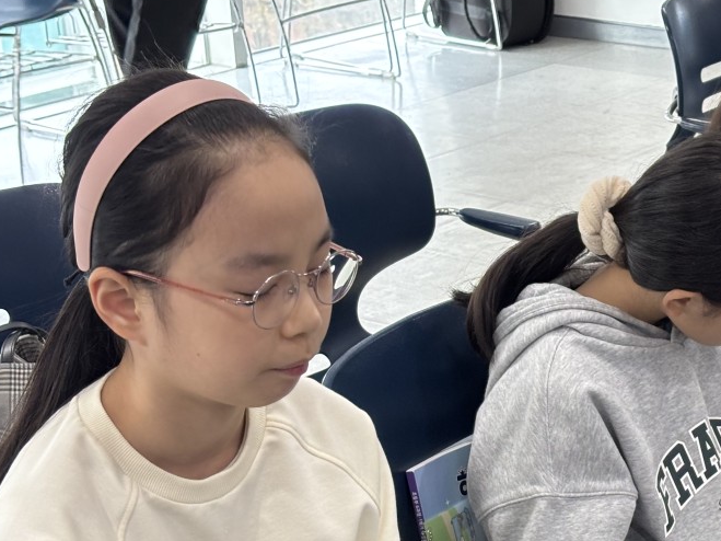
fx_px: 2103
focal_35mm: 101
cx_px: 667
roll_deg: +0.3
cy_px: 457
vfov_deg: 14.5
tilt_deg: -20.9
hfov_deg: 19.1
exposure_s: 1/60
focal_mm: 5.96
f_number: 1.6
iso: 100
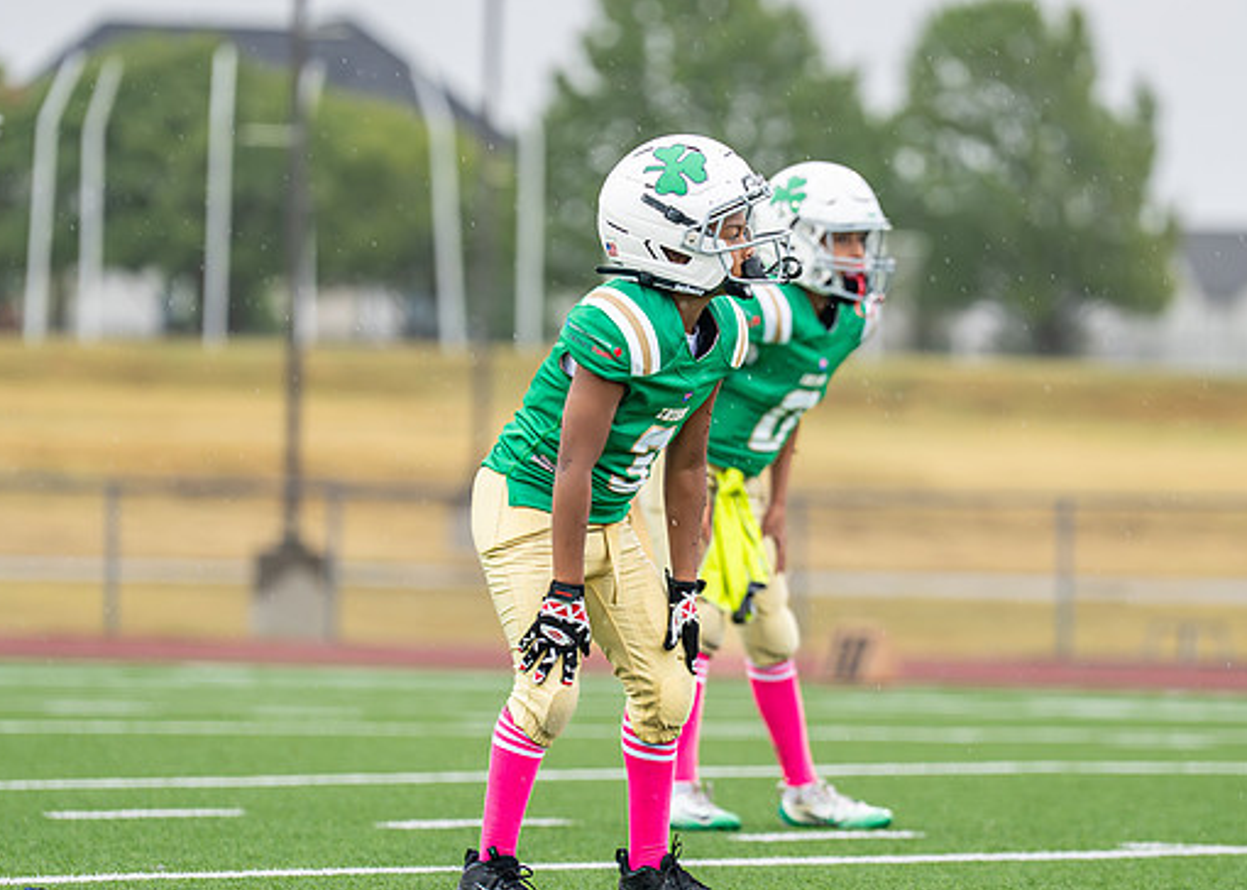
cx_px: 708
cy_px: 562
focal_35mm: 323
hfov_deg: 6.2
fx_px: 11436
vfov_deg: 4.5
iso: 500
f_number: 2.8
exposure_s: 1/1000
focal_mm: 167
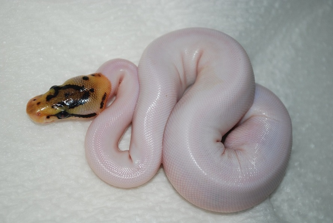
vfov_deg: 18.2
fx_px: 695
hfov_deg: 27.0
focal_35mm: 75
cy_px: 112
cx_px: 166
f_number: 5.6
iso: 200
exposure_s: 1/60
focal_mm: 50
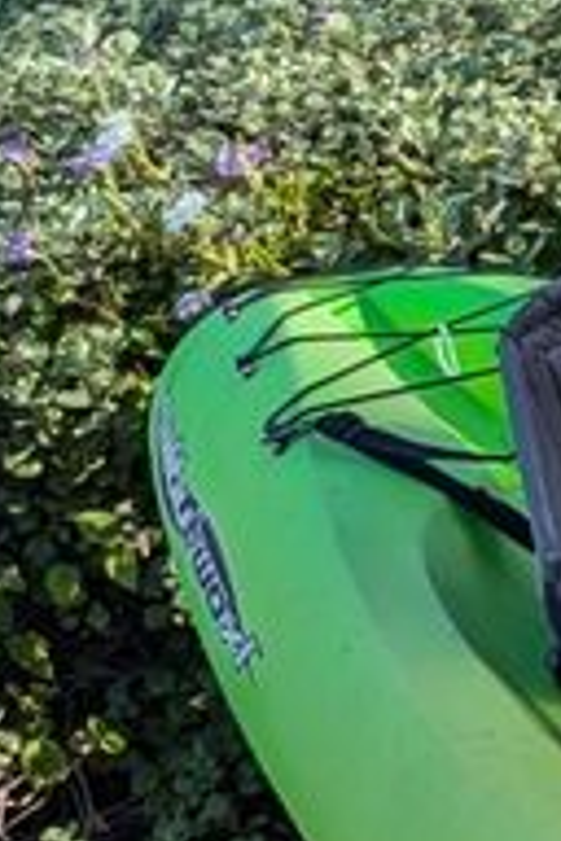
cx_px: 2424
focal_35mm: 173
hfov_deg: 6.2
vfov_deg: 11.8
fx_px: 4044
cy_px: 655
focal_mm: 5.43
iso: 48
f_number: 1.89
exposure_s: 1/1580
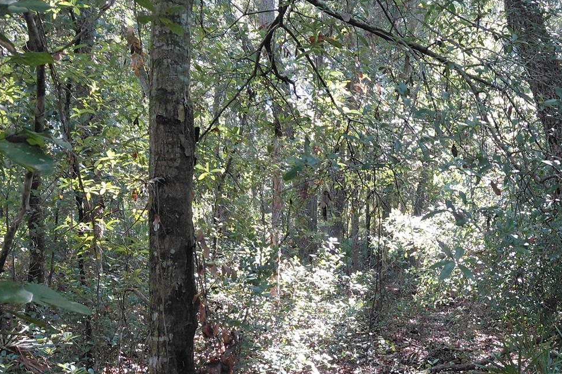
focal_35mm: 43
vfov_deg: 30.8
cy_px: 271
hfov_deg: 43.9
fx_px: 671
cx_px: 426
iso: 125
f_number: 1.8
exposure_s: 1/120
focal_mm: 4.69
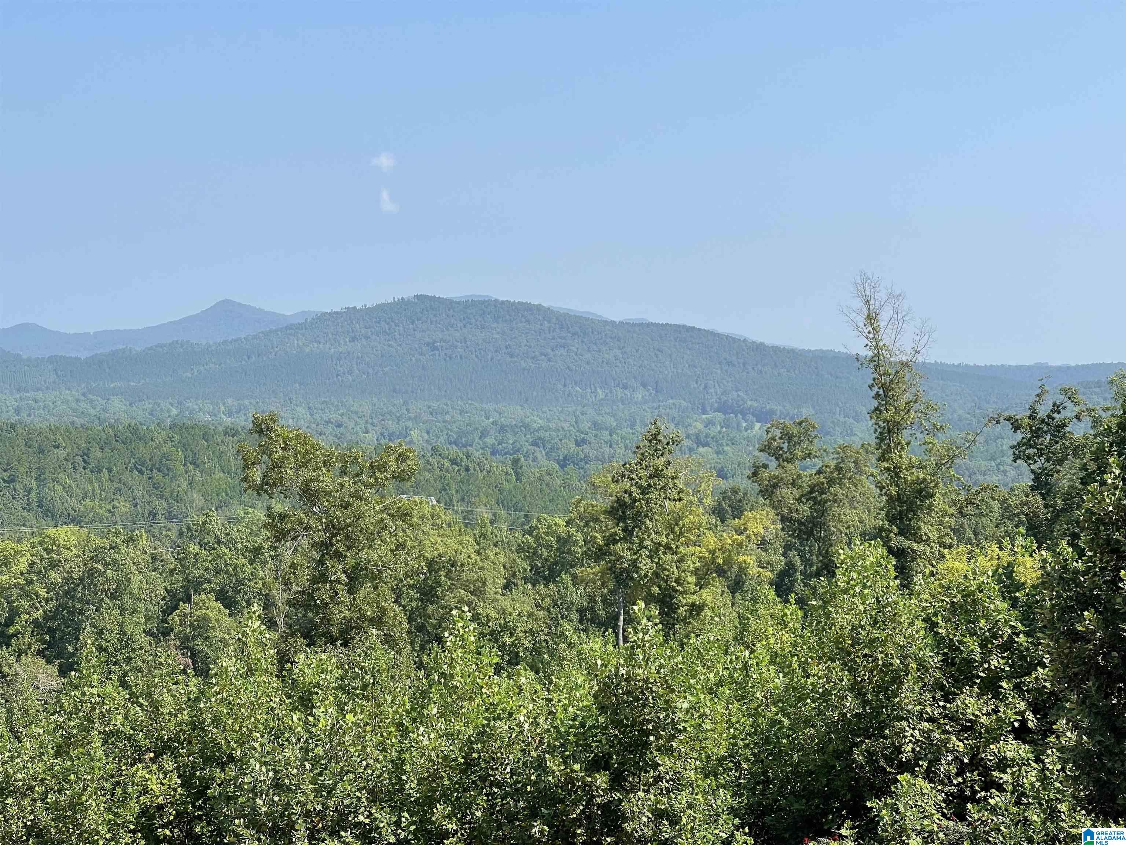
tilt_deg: -3.4
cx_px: 563
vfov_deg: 22.9
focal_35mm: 64
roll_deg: -2.0
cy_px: 422
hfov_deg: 30.3
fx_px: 2082
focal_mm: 7.5
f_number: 2.2
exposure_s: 1/1043
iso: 20
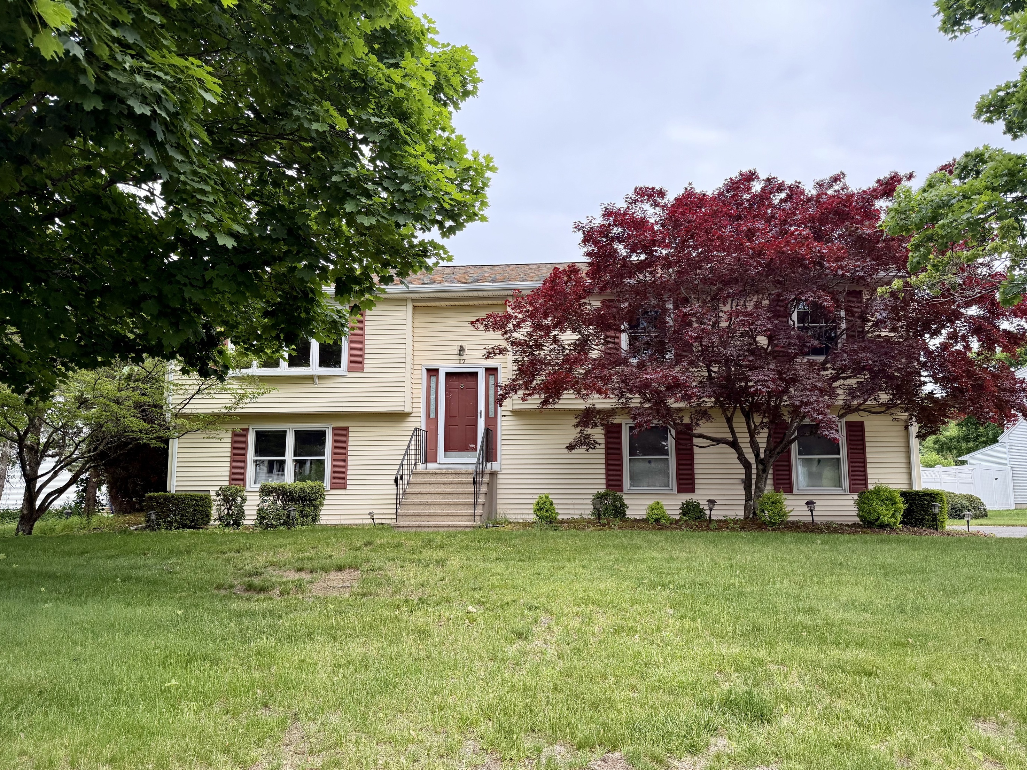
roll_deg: +0.1
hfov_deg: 69.4
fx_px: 742
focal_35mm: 25
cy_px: 400
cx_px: 517
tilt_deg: +6.7
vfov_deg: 54.9
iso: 100
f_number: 1.78
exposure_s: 1/813
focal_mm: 6.76
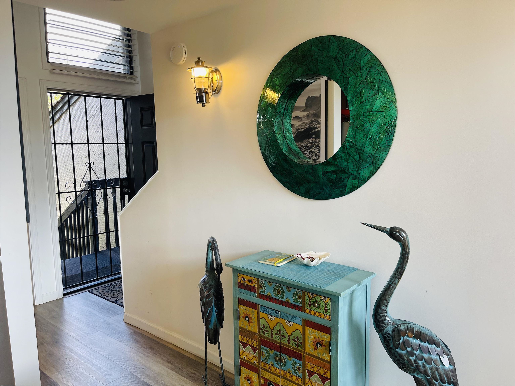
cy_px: 193
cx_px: 258
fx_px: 372
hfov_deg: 69.4
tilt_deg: -7.9
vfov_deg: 54.9
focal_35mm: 25
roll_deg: +0.4
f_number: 1.6
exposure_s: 1/120
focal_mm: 5.1
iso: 80
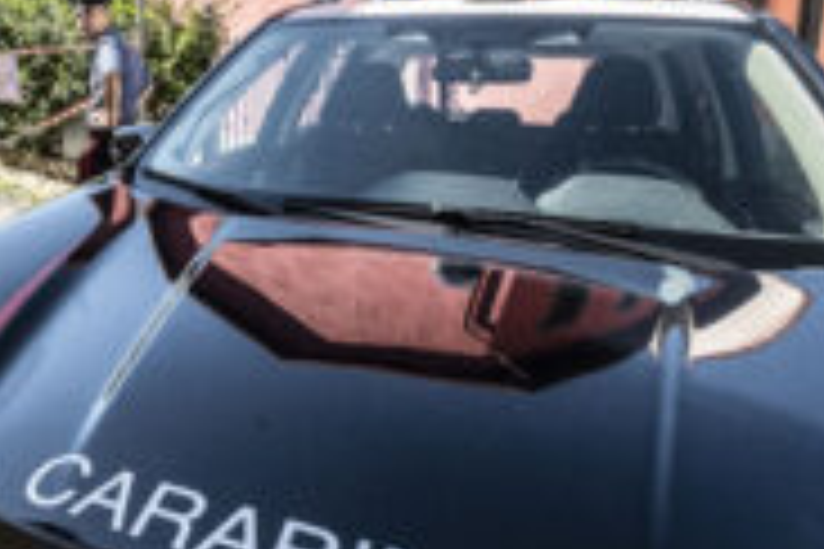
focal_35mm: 32
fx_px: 732
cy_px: 243
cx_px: 117
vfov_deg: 41.1
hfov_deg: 53.1
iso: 4000
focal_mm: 10
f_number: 16
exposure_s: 1/1000
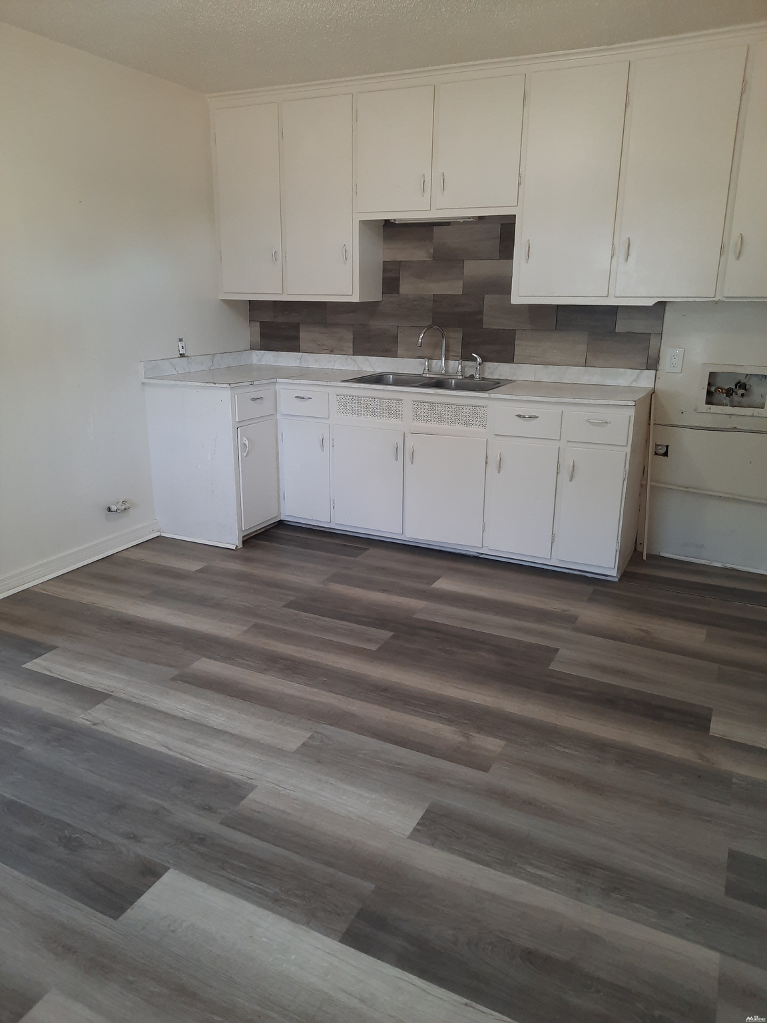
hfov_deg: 54.9
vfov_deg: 69.4
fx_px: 739
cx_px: 384
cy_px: 512
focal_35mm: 25
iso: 200
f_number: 2
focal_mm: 4.6
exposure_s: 1/60
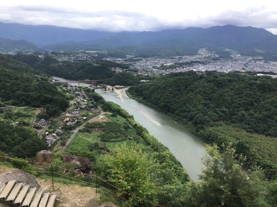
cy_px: 104
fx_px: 248
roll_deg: -2.7
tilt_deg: -11.9
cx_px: 138
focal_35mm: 31
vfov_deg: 45.4
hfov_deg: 58.4
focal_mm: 3.3
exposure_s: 1/409
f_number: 2.4
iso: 25
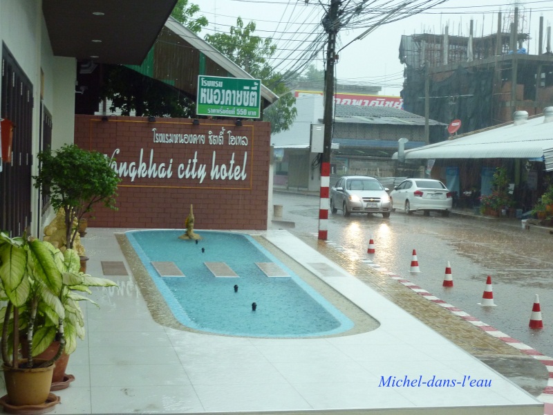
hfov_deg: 34.9
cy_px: 208
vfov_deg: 26.6
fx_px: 879
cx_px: 276
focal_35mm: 55
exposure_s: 1/40
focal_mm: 9.1
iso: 250
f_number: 3.9
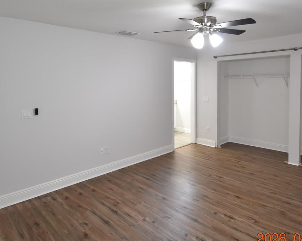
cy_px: 93
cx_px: 162
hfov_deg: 70.2
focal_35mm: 24
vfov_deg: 58.2
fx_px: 215
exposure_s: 1/20
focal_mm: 10
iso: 800
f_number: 3.5
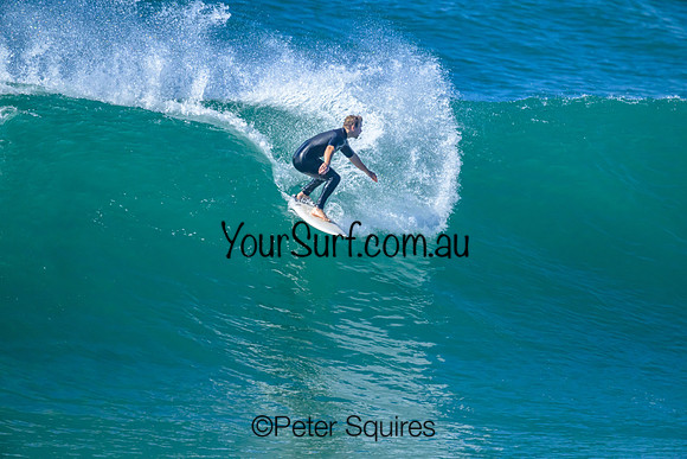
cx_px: 344
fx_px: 21377
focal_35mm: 1120
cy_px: 230
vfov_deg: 1.2
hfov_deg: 1.8
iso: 3200
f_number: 9
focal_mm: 1120
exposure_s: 1/6400
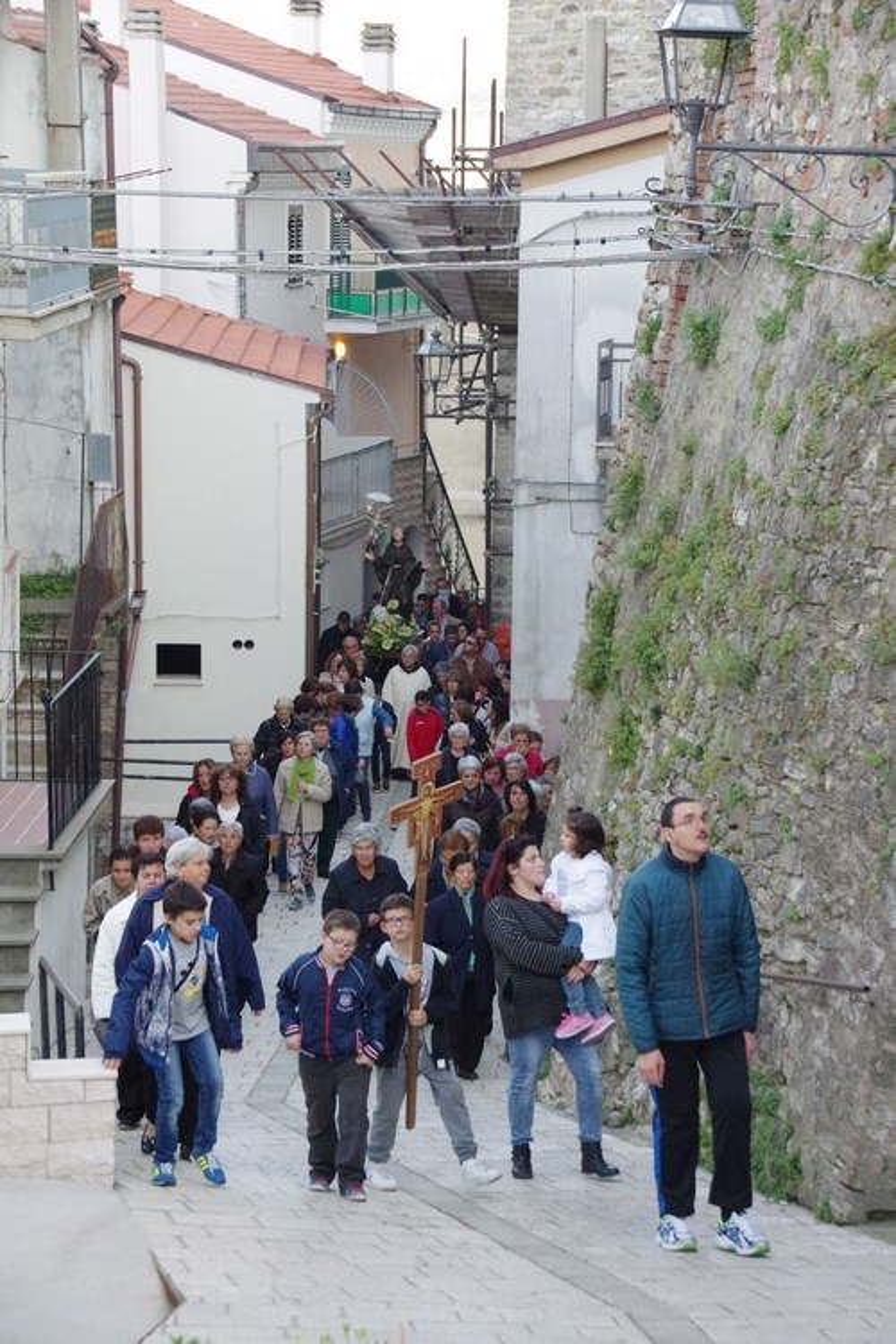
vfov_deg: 18.8
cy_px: 672
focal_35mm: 109
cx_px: 448
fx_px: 4069
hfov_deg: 12.6
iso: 3200
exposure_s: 1/200
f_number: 7.1
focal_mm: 73
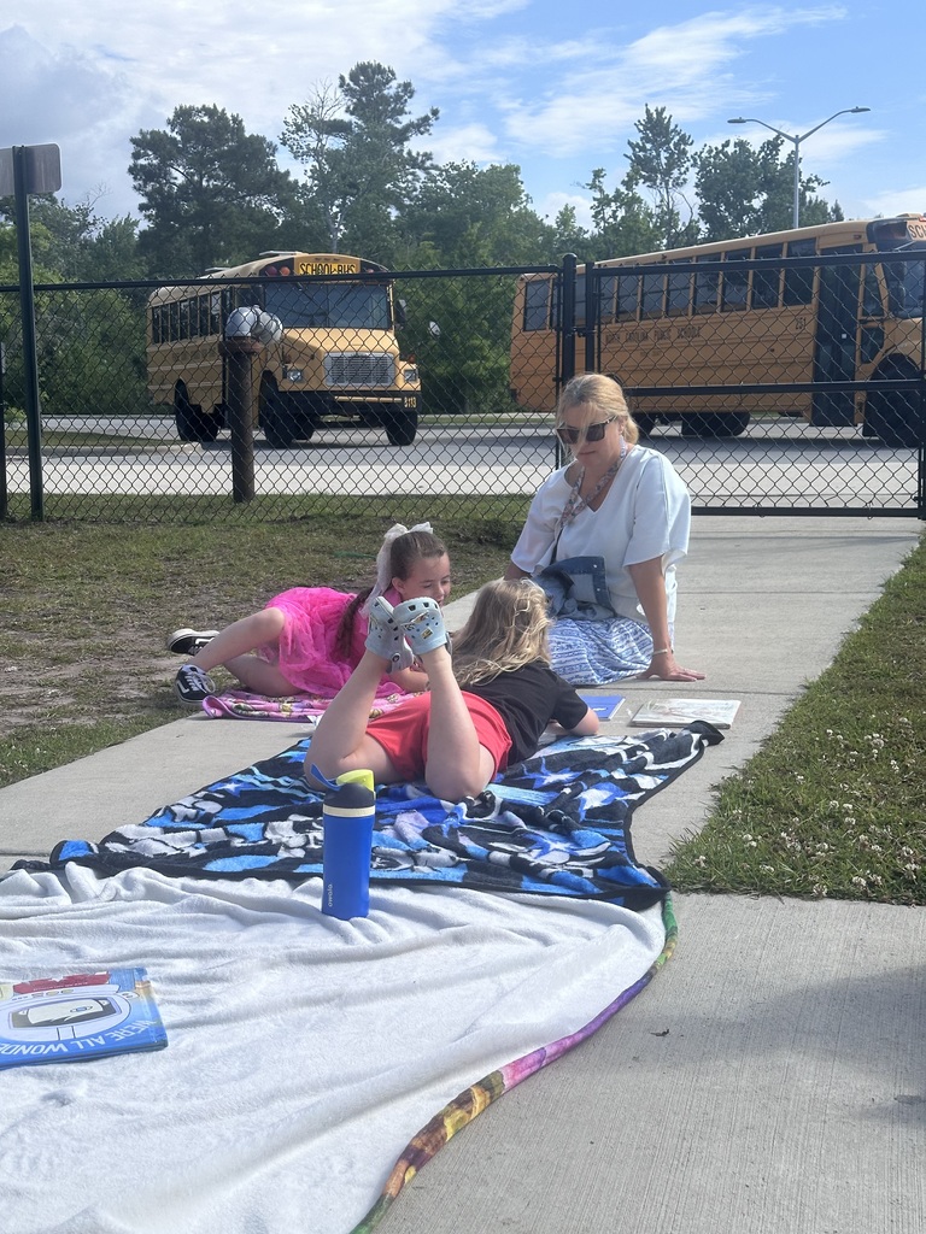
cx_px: 463
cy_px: 617
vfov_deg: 39.7
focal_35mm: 48
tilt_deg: -6.2
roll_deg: -0.7
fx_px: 1712
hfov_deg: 30.3
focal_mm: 6.86
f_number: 1.78
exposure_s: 1/3597
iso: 64
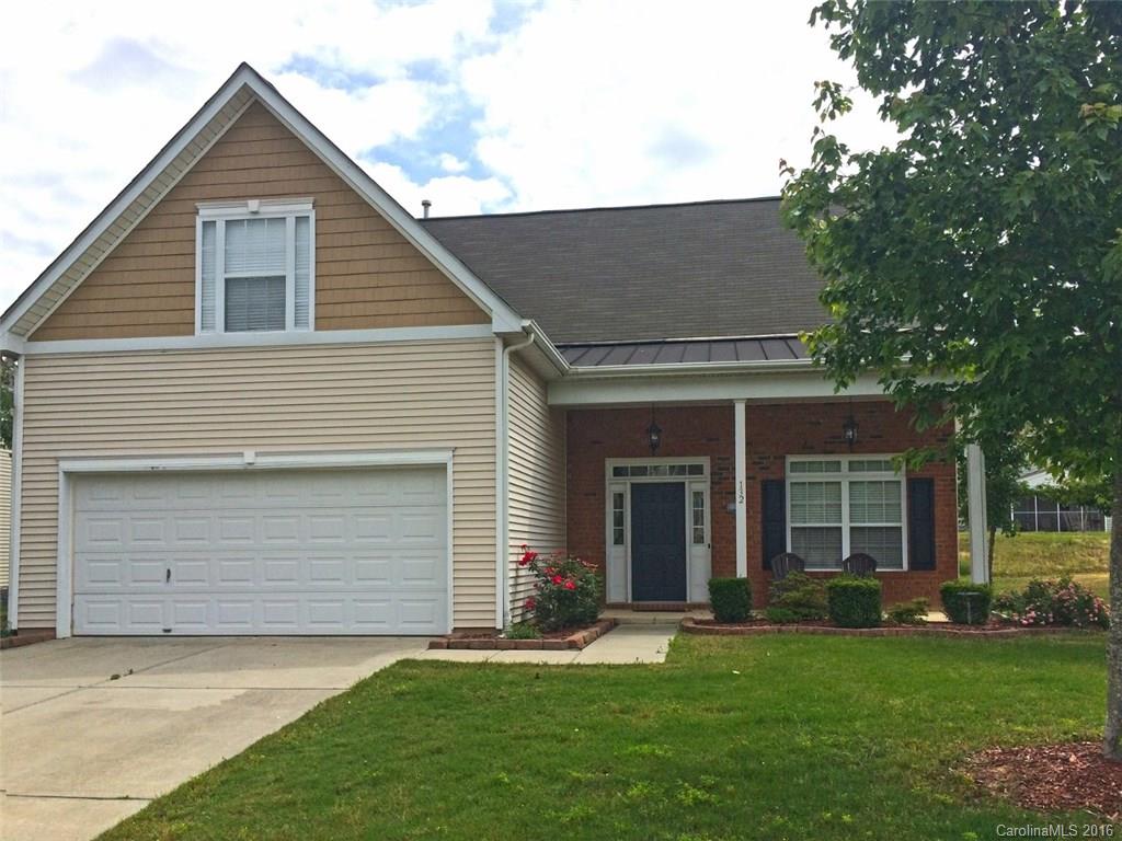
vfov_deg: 48.2
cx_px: 561
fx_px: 940
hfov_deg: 61.7
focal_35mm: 29
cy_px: 420
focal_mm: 4.15
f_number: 2.2
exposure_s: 1/3165
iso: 32
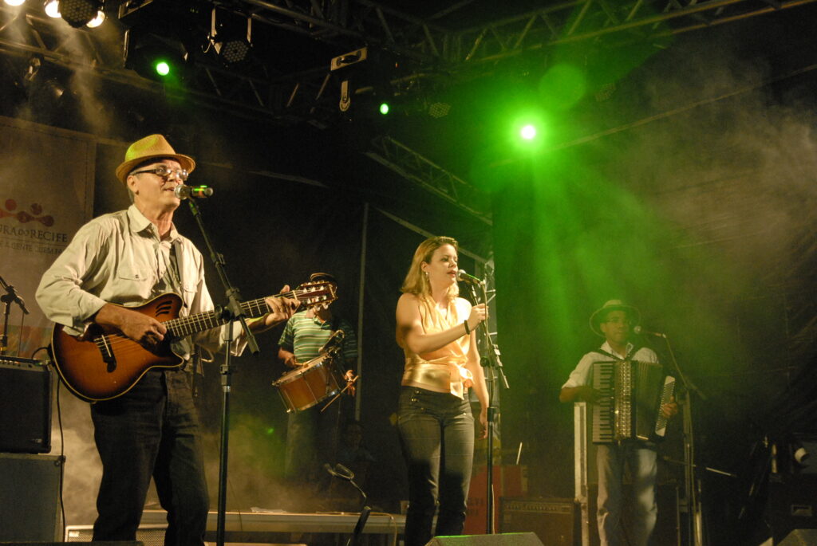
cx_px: 408
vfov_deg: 26.5
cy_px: 273
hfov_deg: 38.8
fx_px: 1159
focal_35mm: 51
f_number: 3.8
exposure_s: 1/60
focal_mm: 34
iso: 1600
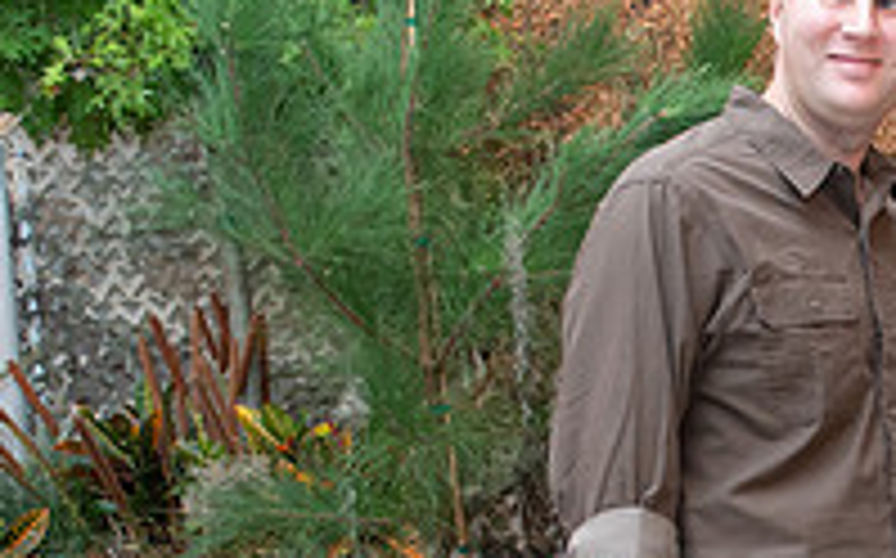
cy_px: 729
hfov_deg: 21.0
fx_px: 2123
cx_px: 1252
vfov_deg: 14.4
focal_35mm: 87
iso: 3200
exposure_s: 1/100
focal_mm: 26
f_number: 5
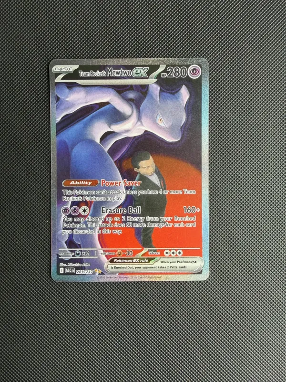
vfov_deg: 71.6
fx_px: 264
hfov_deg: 56.8
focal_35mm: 24
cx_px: 143
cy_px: 191
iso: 250
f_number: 2.2
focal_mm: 2.22
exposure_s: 1/121
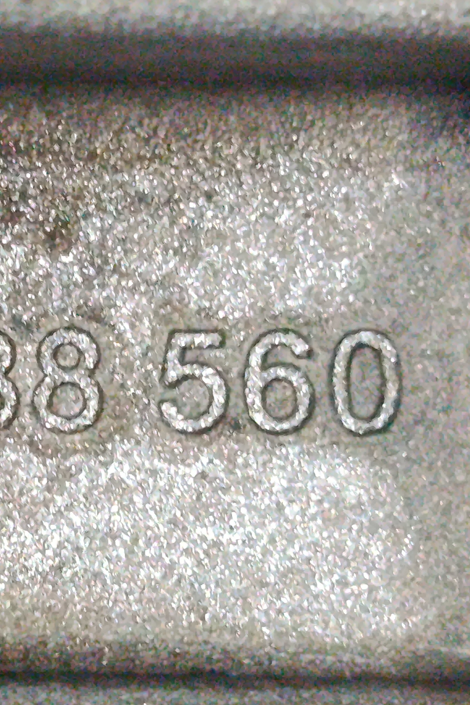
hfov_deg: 7.1
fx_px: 3799
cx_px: -8
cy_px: 393
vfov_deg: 10.6
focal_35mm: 194
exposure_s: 1/25
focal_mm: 5.24
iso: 1230
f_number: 1.7
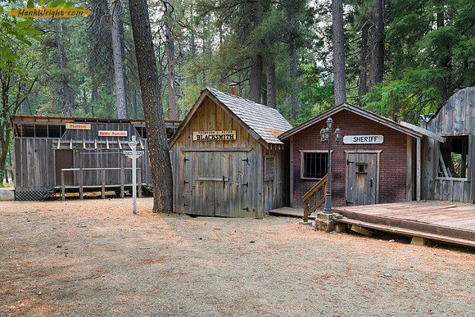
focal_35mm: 30
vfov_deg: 43.2
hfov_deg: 61.3
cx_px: 218
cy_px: 171
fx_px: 400
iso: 320
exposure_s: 1/60
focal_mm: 28
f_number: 6.3
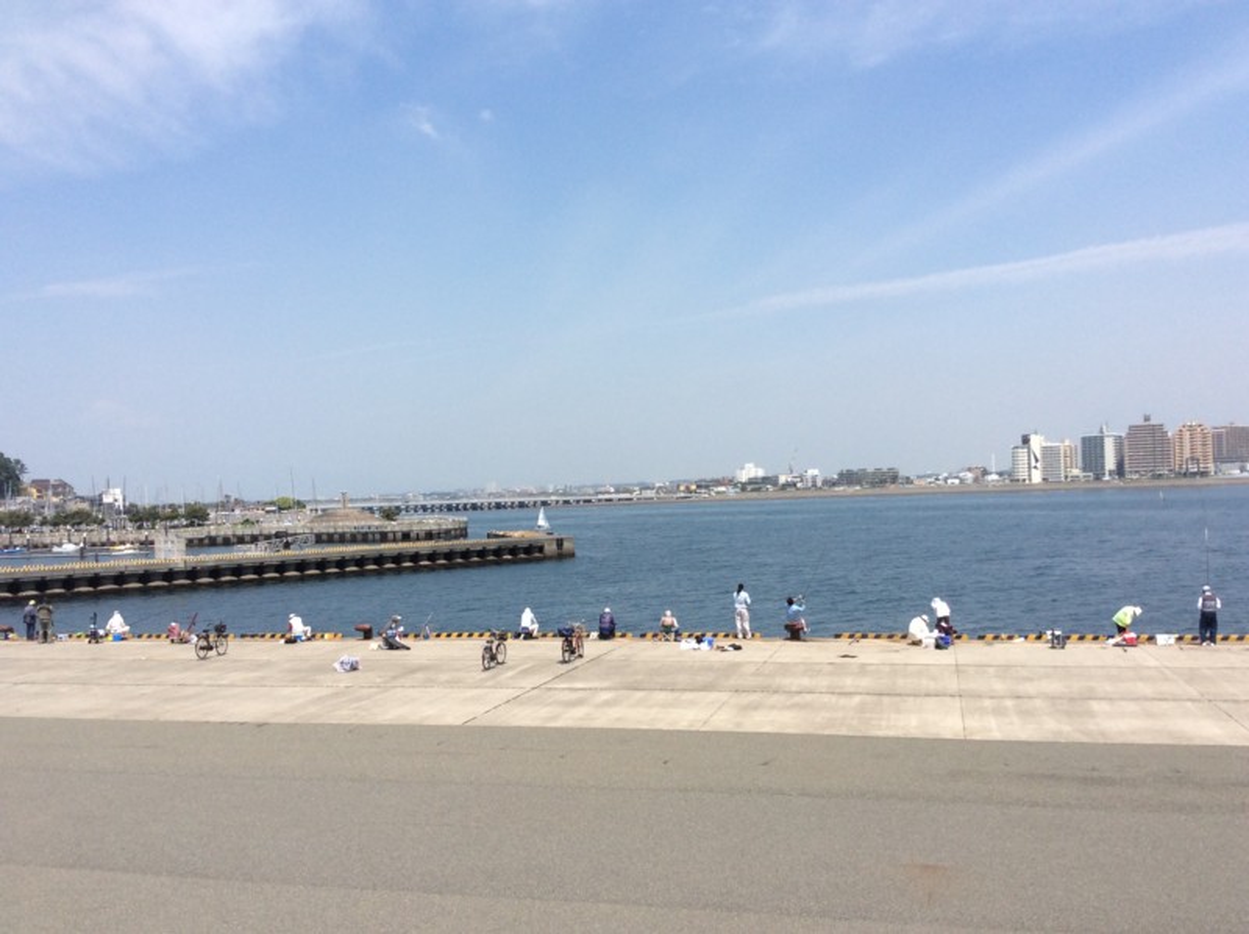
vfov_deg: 44.1
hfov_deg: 56.9
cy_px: 467
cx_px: 624
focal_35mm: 32
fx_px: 1153
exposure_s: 1/1908
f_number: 2.4
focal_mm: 3.3
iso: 32
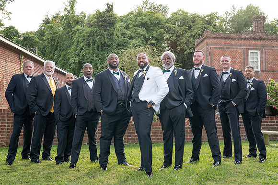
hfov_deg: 51.2
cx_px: 144
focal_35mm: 38
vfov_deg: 35.4
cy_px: 89
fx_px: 290
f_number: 5.6
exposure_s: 1/250
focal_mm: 35
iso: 400
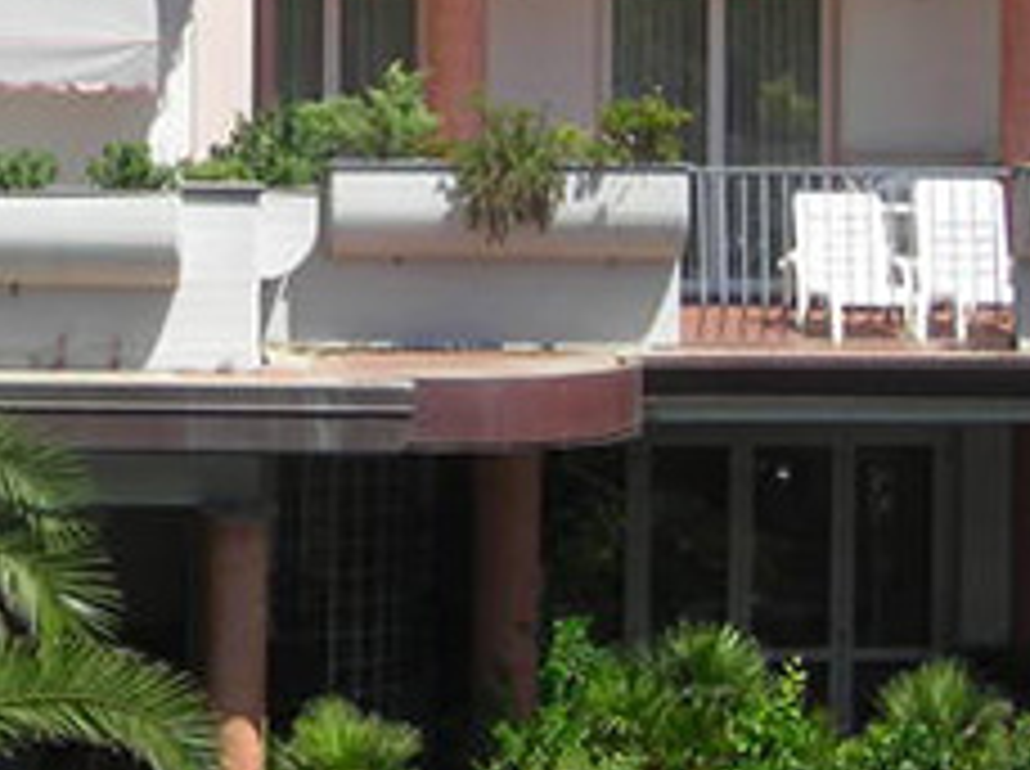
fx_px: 3951
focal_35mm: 133
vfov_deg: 11.0
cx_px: 63
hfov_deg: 14.7
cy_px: -45
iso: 50
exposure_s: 1/162
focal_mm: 6.3
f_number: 6.4
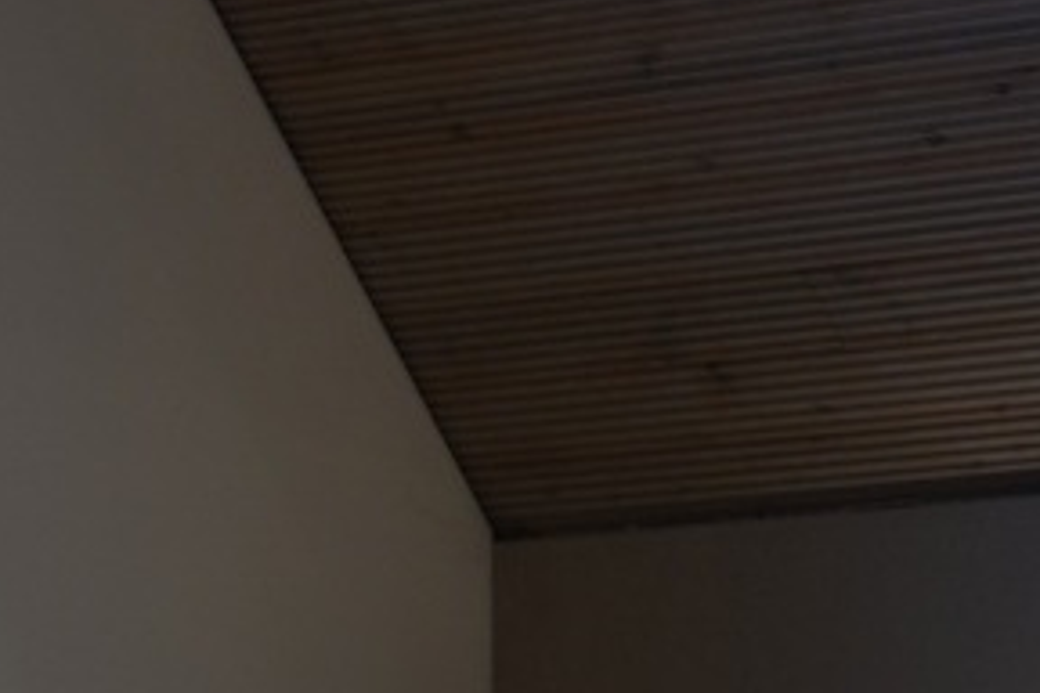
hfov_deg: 6.5
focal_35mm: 312
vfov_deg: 4.4
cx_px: -744
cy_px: 1040
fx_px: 9013
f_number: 4
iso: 320
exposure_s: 1/80
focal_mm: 75
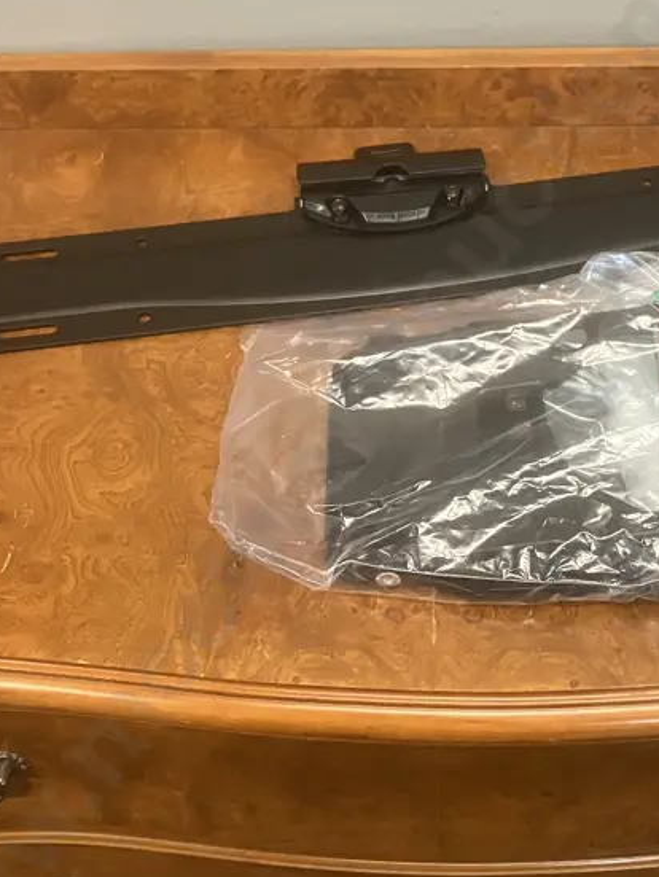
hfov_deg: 28.0
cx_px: 396
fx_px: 1318
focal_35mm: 52
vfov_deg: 36.7
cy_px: 363
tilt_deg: -47.9
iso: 320
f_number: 1.8
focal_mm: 3.99
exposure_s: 1/50
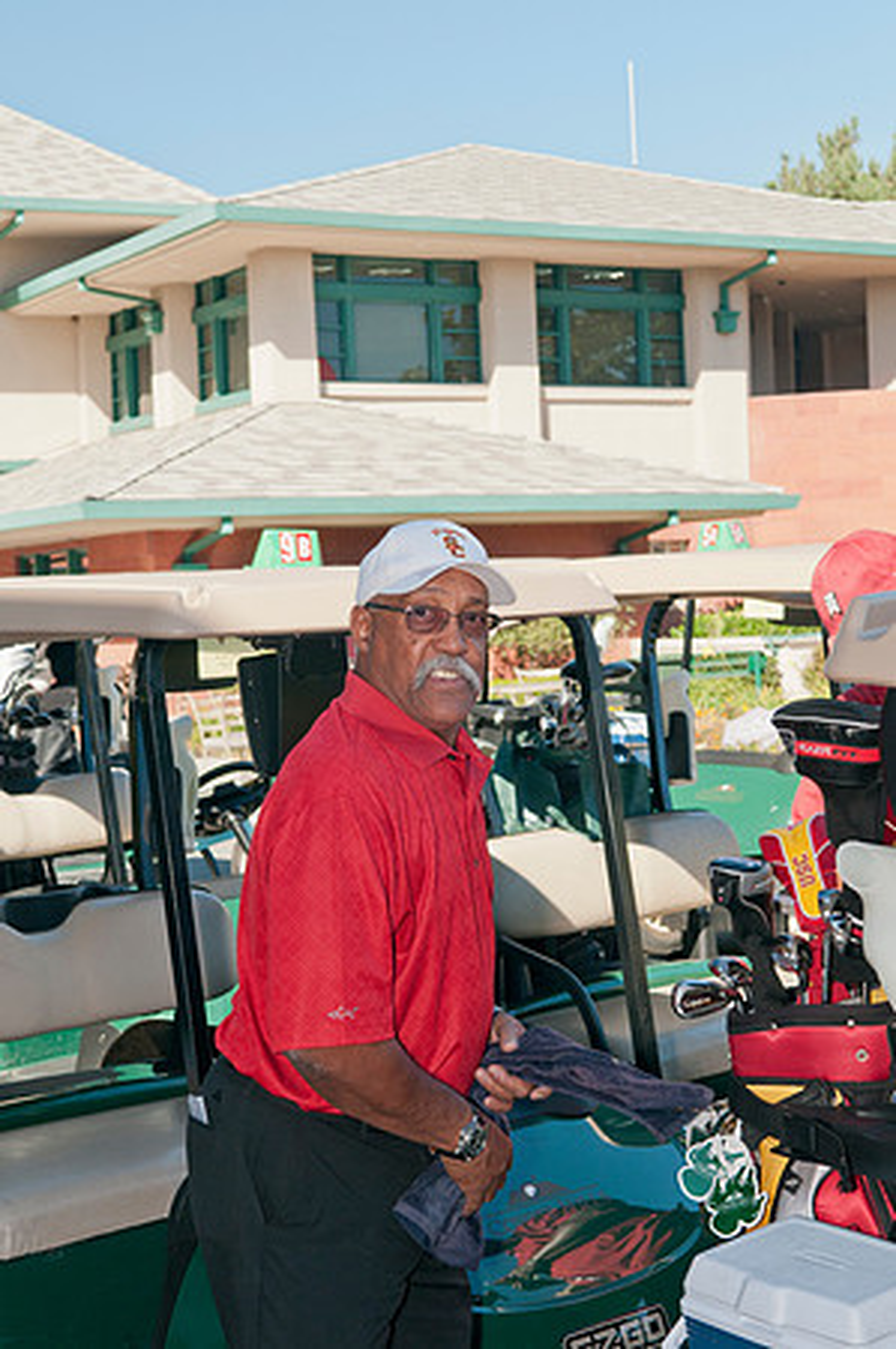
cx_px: 448
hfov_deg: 22.6
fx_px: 2245
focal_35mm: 60
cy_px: 674
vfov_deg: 33.4
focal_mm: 40
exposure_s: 1/200
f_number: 7.1
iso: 200
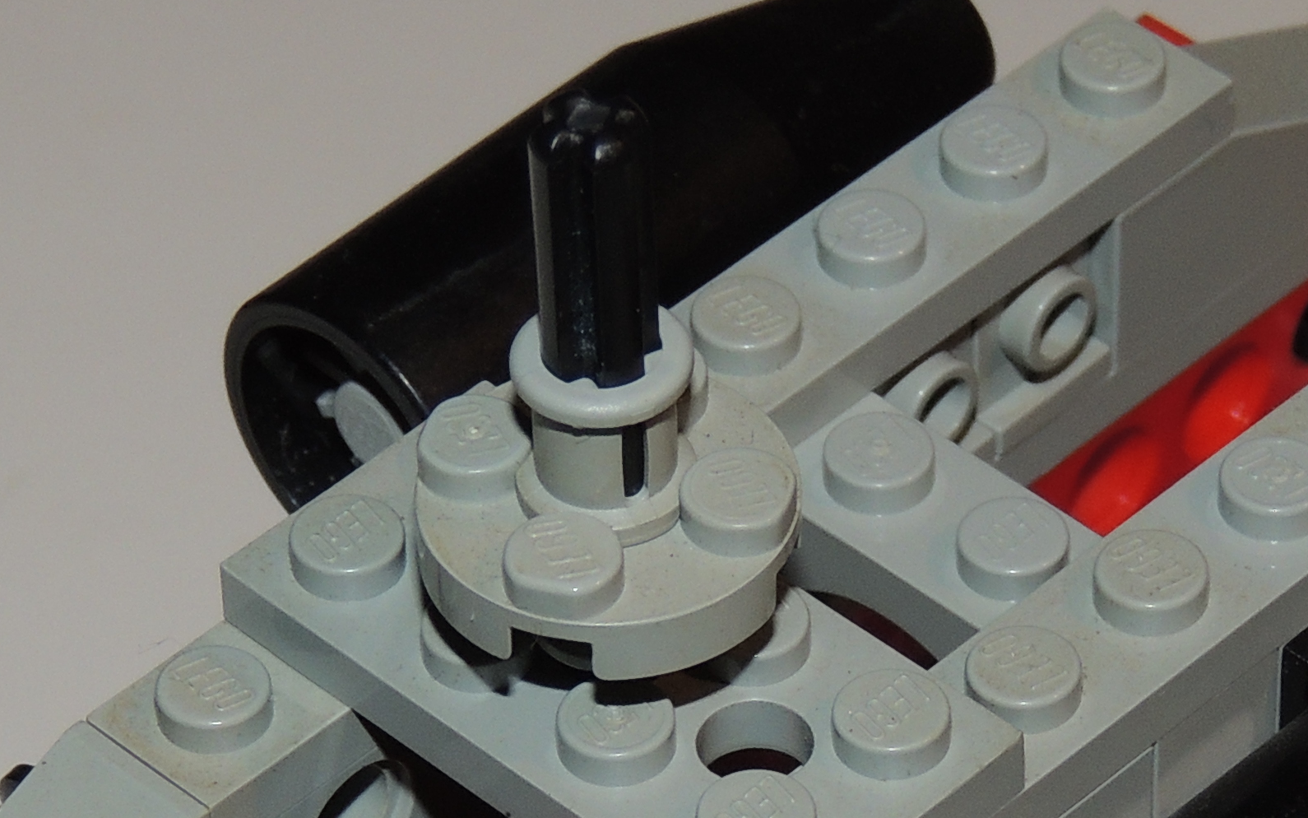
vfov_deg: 6.1
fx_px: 7665
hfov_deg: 9.8
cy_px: 895
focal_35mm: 215
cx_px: 735
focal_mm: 12.4
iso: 160
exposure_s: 1/50
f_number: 3.9
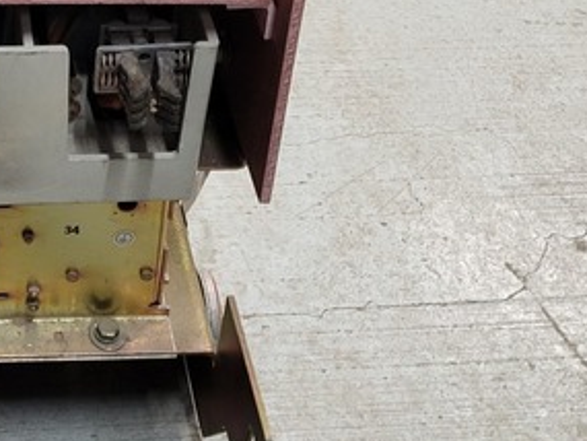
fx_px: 1238
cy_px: -66
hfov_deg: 24.8
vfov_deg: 19.2
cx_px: -60
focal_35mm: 73
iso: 500
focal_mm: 5.4
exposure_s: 1/40
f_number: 1.8
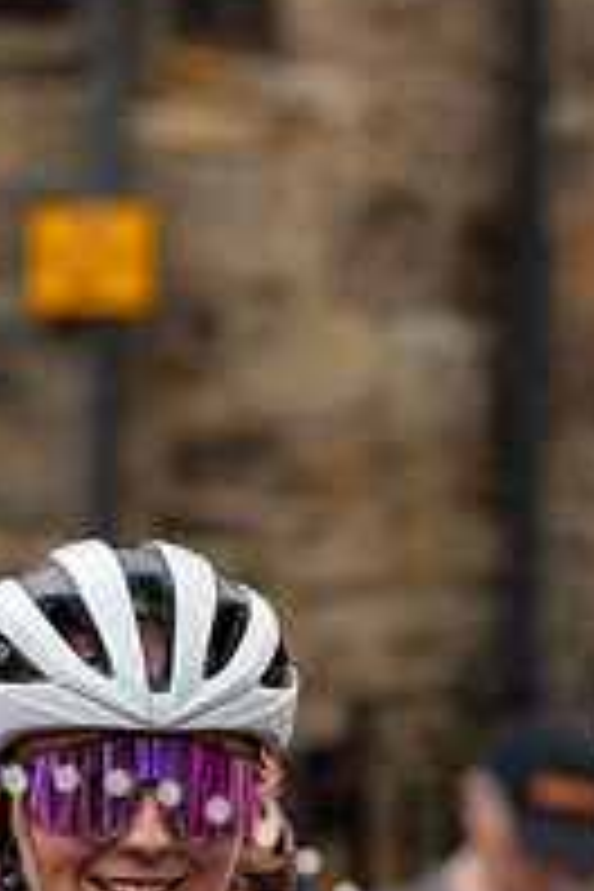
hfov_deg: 3.9
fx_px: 8786
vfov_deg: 5.8
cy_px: 806
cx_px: 144
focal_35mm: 355
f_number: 4.5
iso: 500
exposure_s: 1/1250
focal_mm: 156
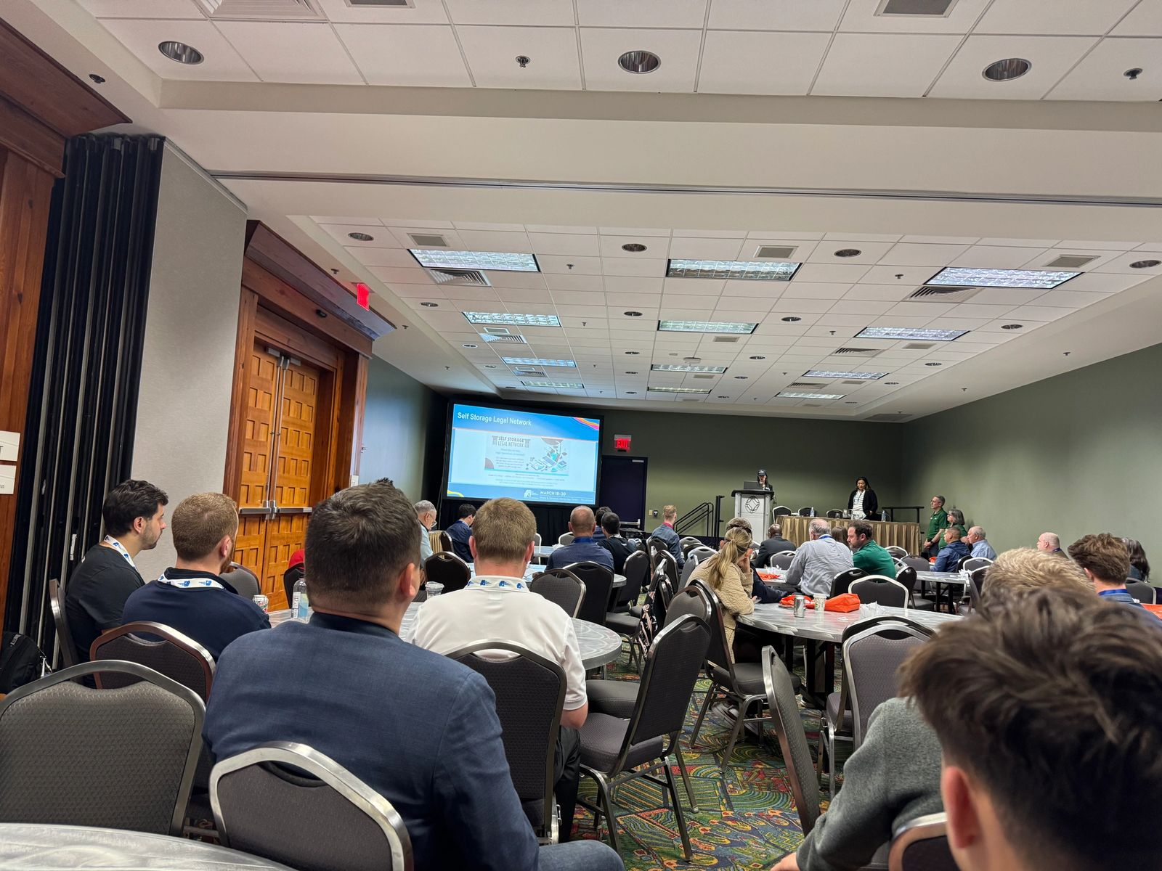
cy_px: 436
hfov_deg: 71.6
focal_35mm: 24
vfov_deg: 56.8
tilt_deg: +4.6
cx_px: 581
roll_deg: -3.1
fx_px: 806
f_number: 1.78
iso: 320
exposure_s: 1/60
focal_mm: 6.76
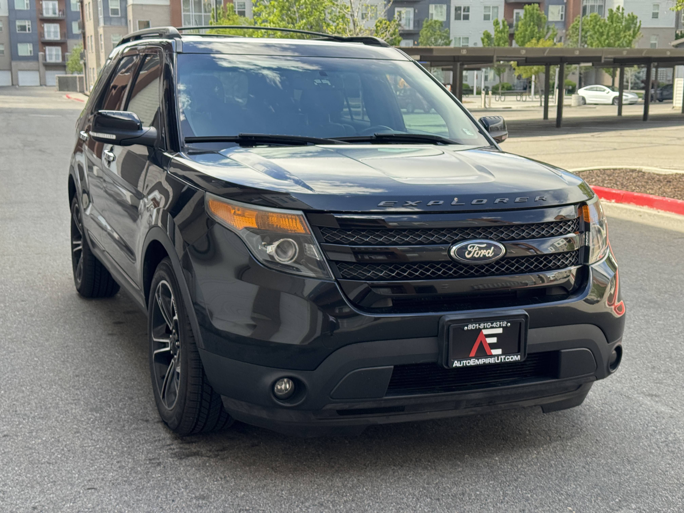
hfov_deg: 39.7
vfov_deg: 30.3
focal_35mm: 48
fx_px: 948
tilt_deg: -6.2
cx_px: 342
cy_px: 256
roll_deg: -2.3
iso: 64
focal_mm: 6.76
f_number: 1.78
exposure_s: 1/621
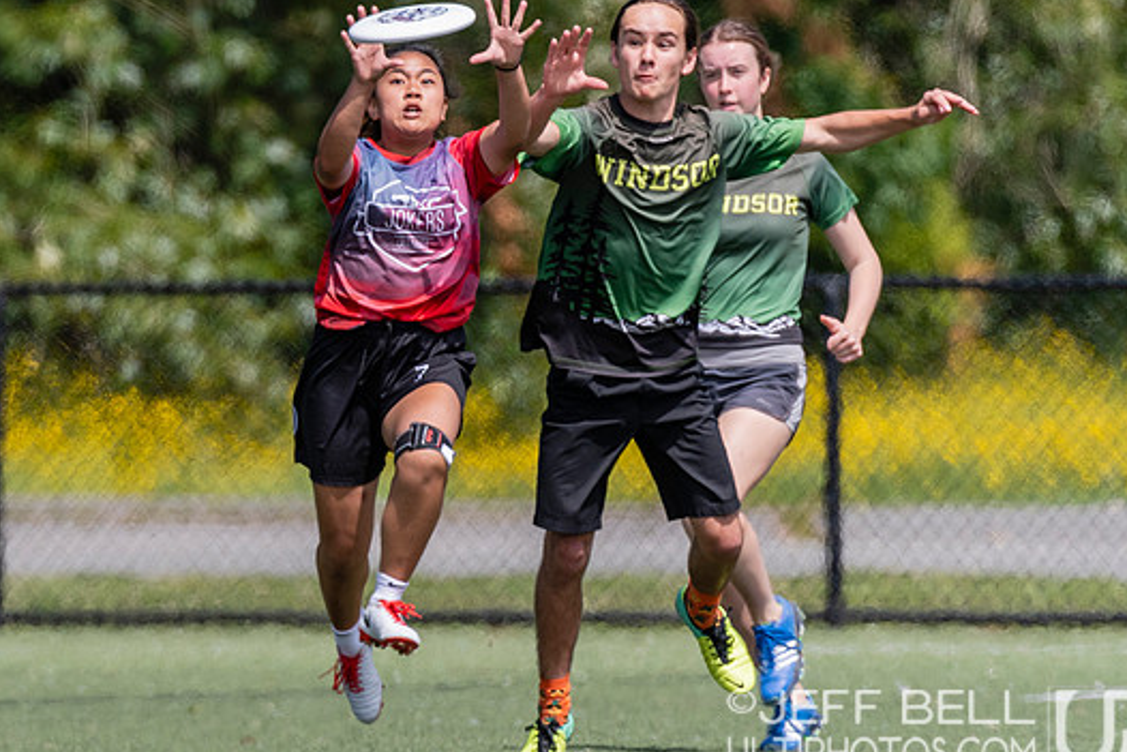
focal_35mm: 1013
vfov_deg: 1.4
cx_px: 269
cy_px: 404
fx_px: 31719
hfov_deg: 2.0
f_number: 4
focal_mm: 400
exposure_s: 1/1600
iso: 280
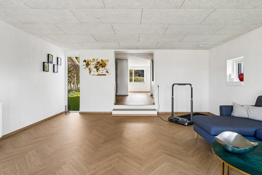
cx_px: 131
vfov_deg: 67.4
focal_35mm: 18
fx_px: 131
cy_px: 88
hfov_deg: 90.0
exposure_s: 1/50
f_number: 8
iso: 200
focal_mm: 12
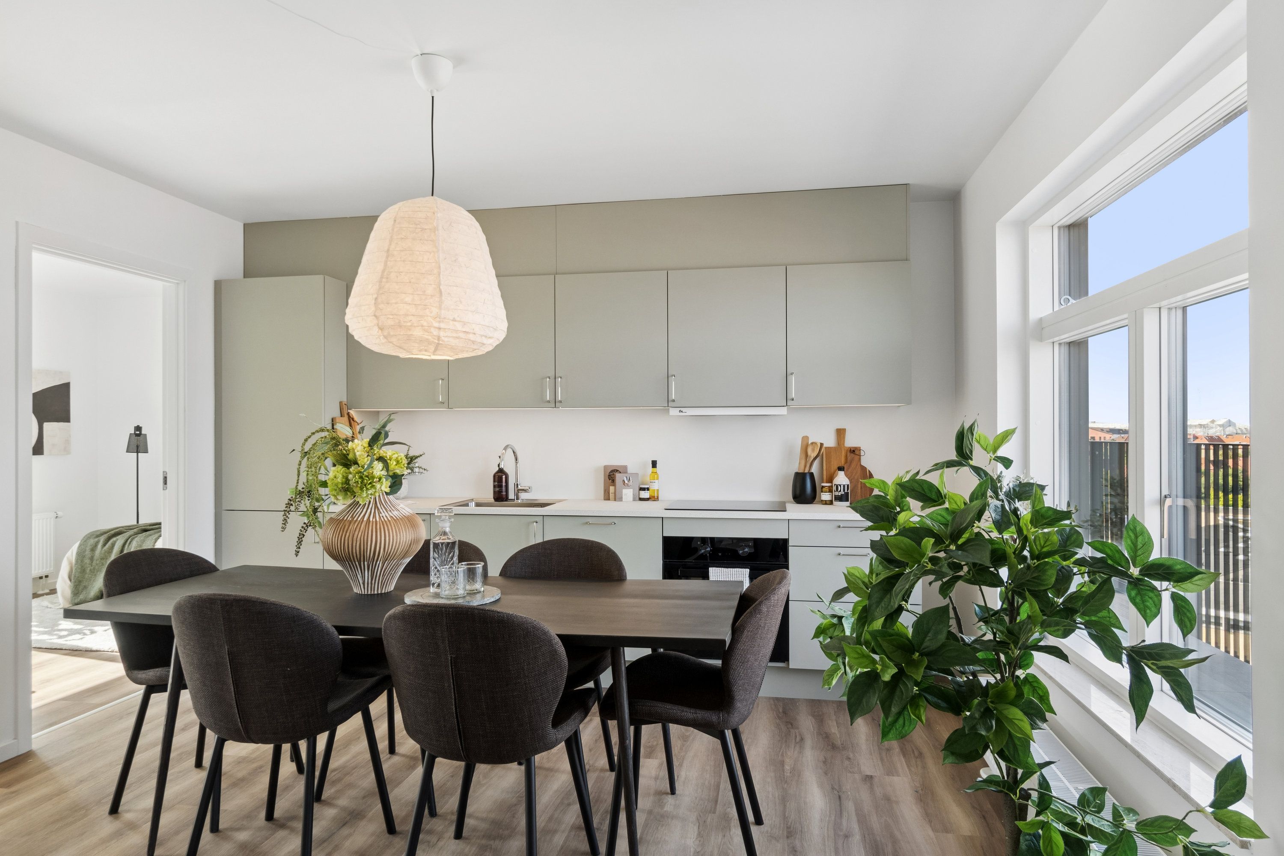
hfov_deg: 81.2
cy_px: 428
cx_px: 642
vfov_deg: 59.5
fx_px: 749
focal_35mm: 21
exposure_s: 1/125
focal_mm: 14
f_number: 8
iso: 200
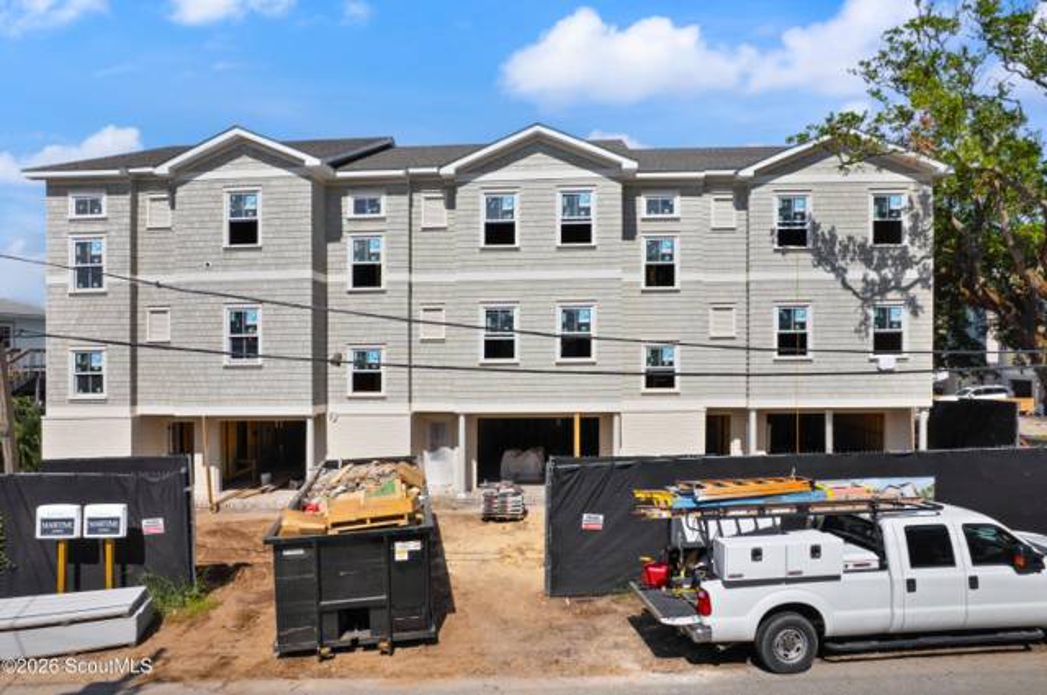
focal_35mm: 22
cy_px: 348
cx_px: 524
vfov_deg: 57.1
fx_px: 639
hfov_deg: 78.7
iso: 110
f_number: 2.8
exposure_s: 1/1250
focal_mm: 8.38
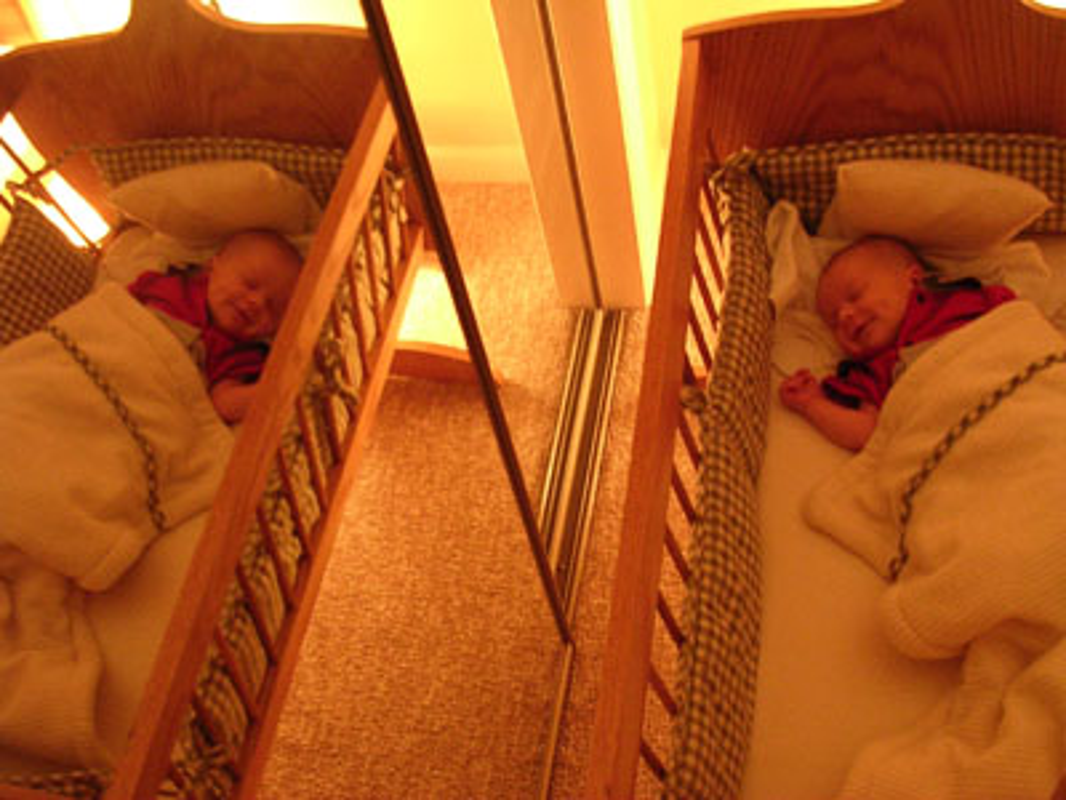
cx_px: 533
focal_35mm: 38
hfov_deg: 49.0
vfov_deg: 37.7
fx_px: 1170
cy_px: 400
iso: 400
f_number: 2.8
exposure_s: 1/2.4
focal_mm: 5.8
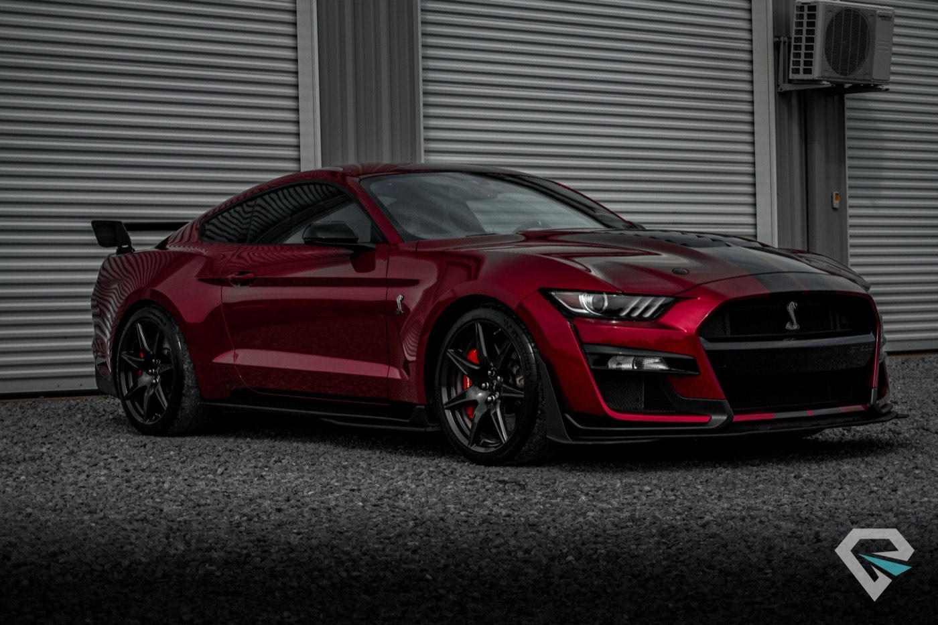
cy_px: 312
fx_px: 1954
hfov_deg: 27.0
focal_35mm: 75
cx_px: 469
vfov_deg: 18.2
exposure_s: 1/2000
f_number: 5.6
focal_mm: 50
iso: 125
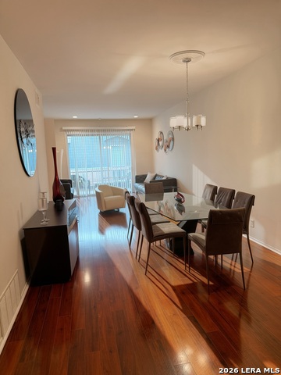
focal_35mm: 24
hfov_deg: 56.8
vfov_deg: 71.6
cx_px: 140
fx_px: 260
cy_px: 188
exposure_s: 1/60
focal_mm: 6.76
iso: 160
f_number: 1.78
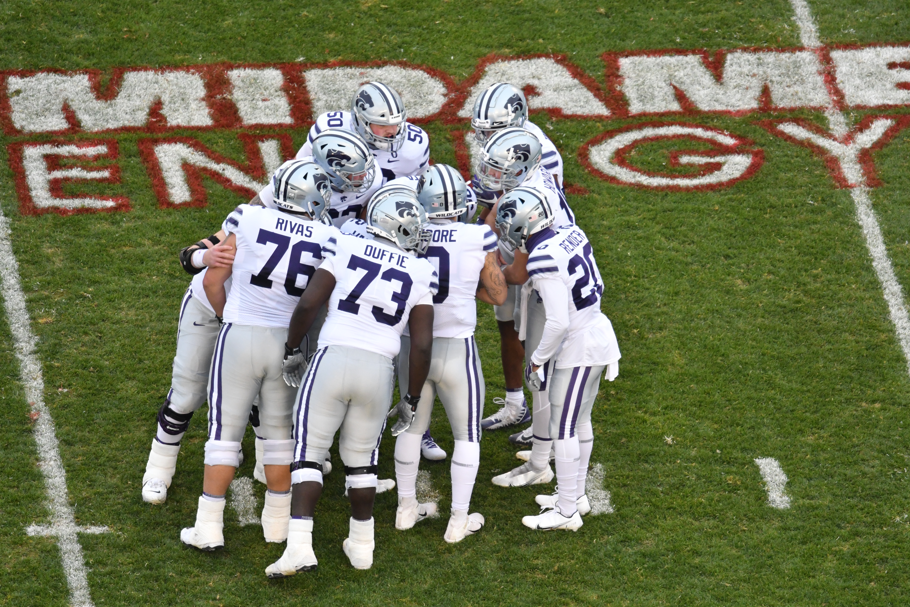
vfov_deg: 1.7
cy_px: 304
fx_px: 20853
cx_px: 455
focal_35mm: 825
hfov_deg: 2.5
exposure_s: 1/1250
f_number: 5.6
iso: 2000
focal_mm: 550
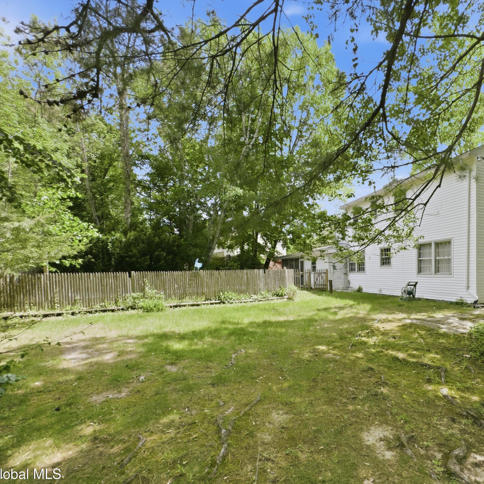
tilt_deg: +4.2
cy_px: 248
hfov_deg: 81.3
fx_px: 269
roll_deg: -0.2
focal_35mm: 17
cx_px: 320
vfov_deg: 84.0
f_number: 2.2
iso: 50
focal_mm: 2.2
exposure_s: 1/541
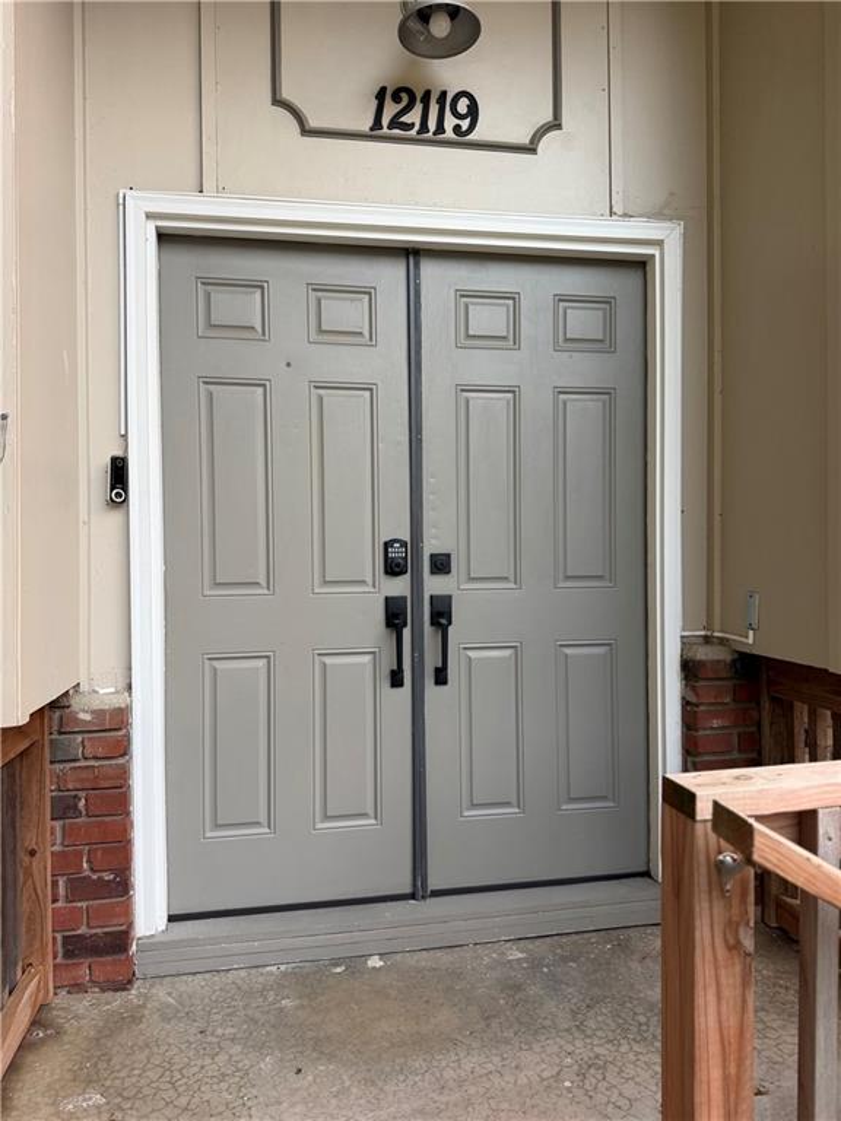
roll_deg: +1.2
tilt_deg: -0.2
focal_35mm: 24
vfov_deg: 71.6
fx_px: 777
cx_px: 420
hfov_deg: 56.8
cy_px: 560
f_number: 1.78
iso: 200
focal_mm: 6.76
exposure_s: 1/73
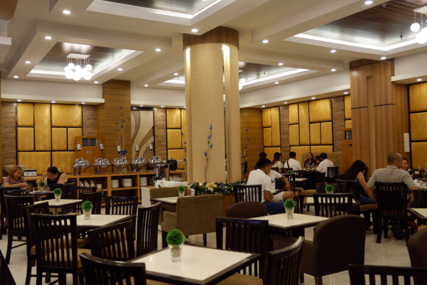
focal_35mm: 33
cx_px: 214
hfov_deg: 57.2
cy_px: 142
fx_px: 391
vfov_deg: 40.0
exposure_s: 1/140
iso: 2000
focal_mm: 22
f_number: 2.8
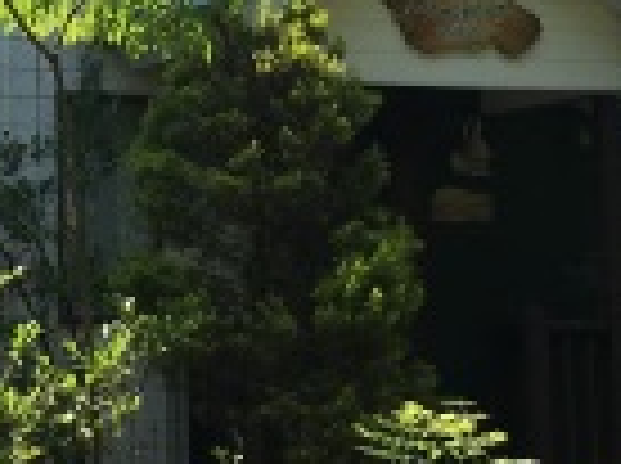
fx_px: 2686
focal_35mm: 150
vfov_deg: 9.8
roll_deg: +0.4
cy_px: -23
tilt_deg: +8.2
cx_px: -122
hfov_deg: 12.9
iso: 25
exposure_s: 1/1083
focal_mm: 4.15
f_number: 2.2
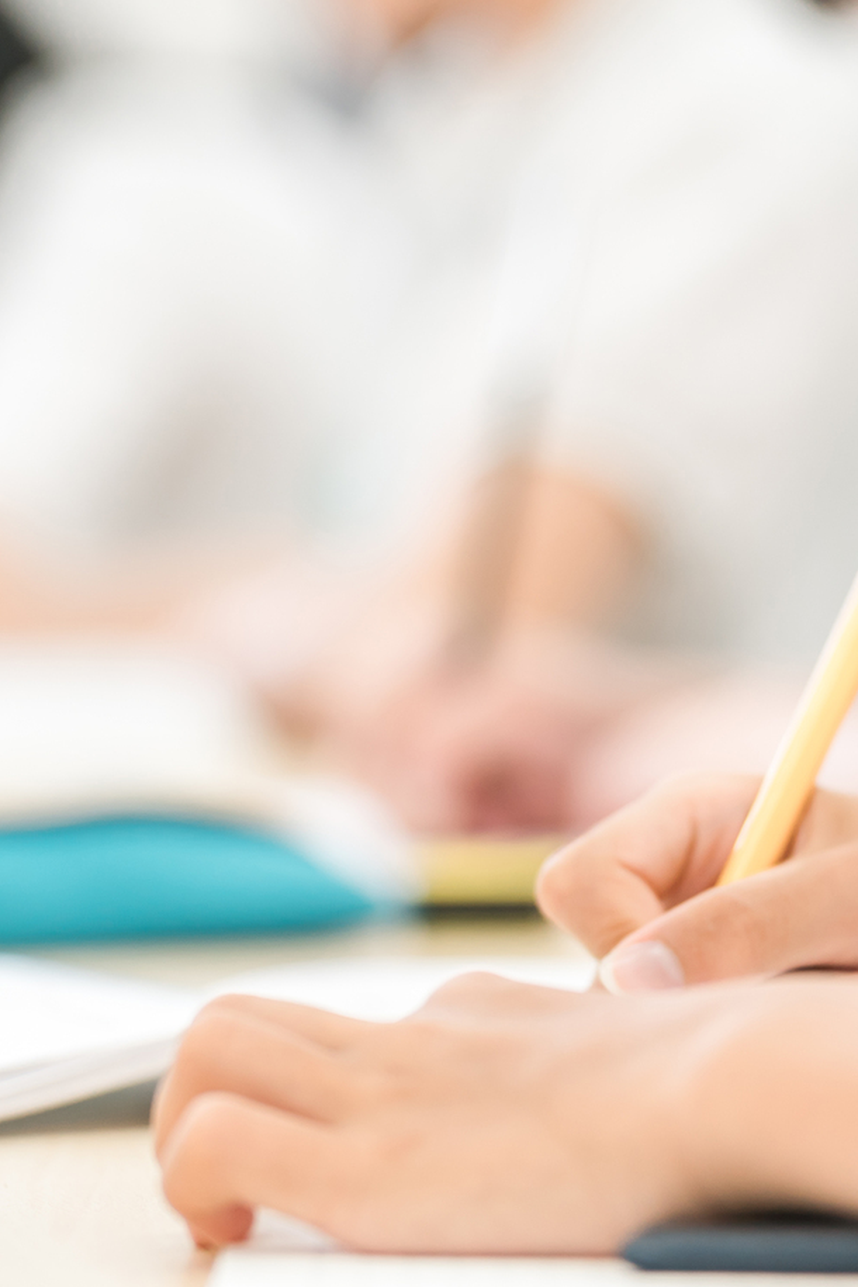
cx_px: 792
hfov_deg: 6.1
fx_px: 7972
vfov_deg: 9.2
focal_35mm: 223
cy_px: 485
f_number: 2.8
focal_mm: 102
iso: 320
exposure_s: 1/250
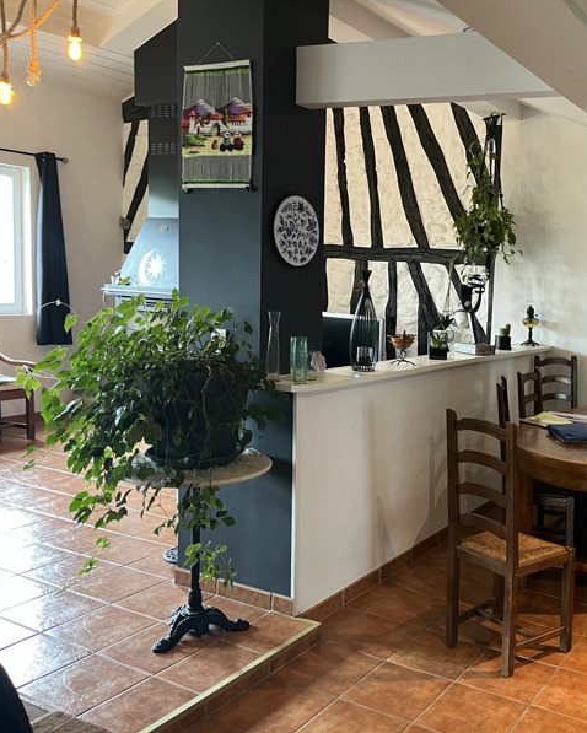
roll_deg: -2.0
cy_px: 366
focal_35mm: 34
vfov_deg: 52.8
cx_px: 485
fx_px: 738
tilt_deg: -4.0
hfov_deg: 41.2
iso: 200
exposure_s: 1/60
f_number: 1.6
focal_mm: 5.1
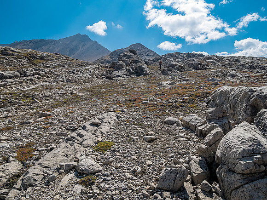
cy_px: 100
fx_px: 185
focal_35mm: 24
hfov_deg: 71.6
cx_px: 134
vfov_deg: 56.8
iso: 200
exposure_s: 1/320
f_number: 8
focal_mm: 12
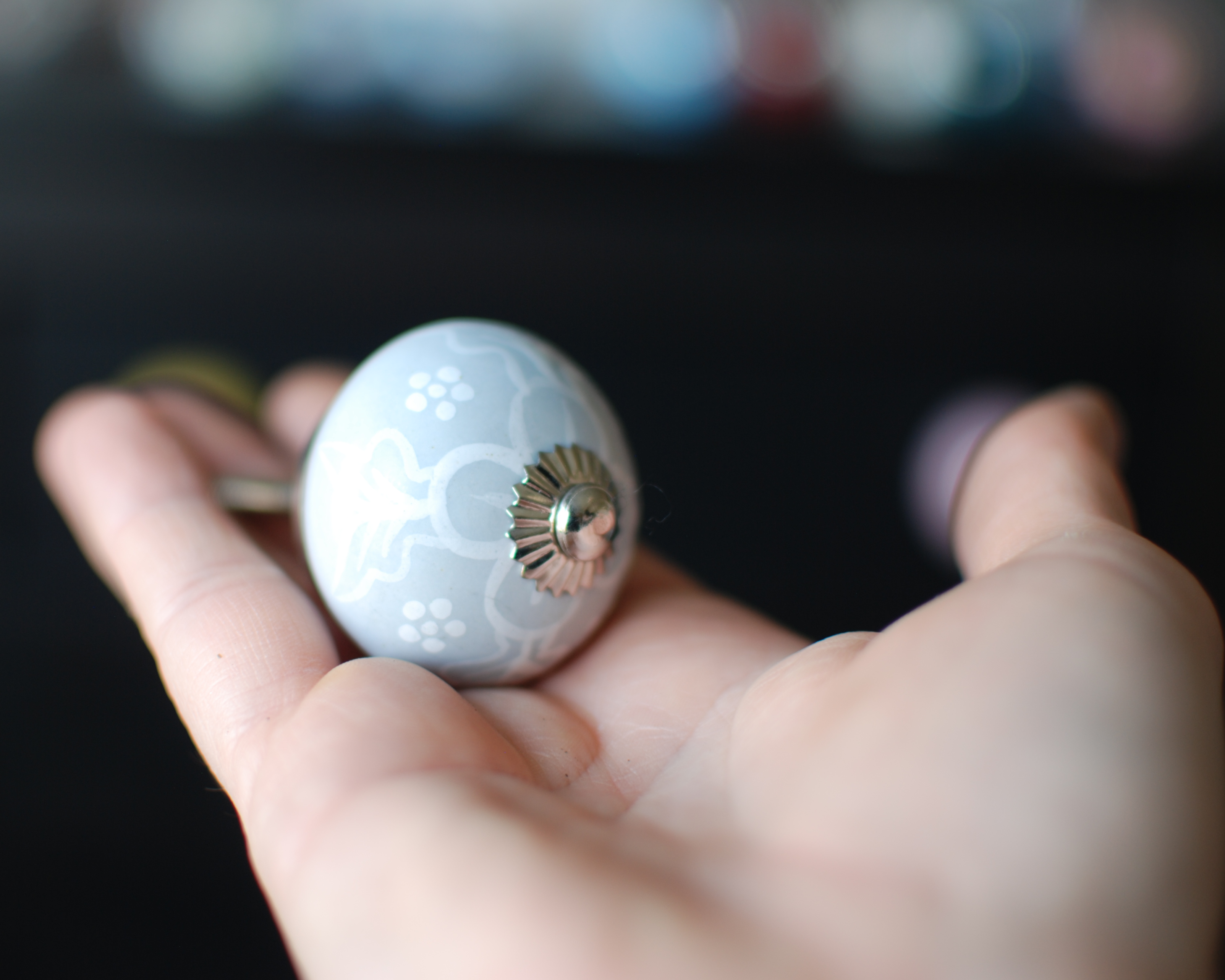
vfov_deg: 25.6
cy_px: 491
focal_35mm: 60
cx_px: 487
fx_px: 2159
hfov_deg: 31.6
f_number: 1.8
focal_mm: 35
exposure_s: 1/60
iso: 100
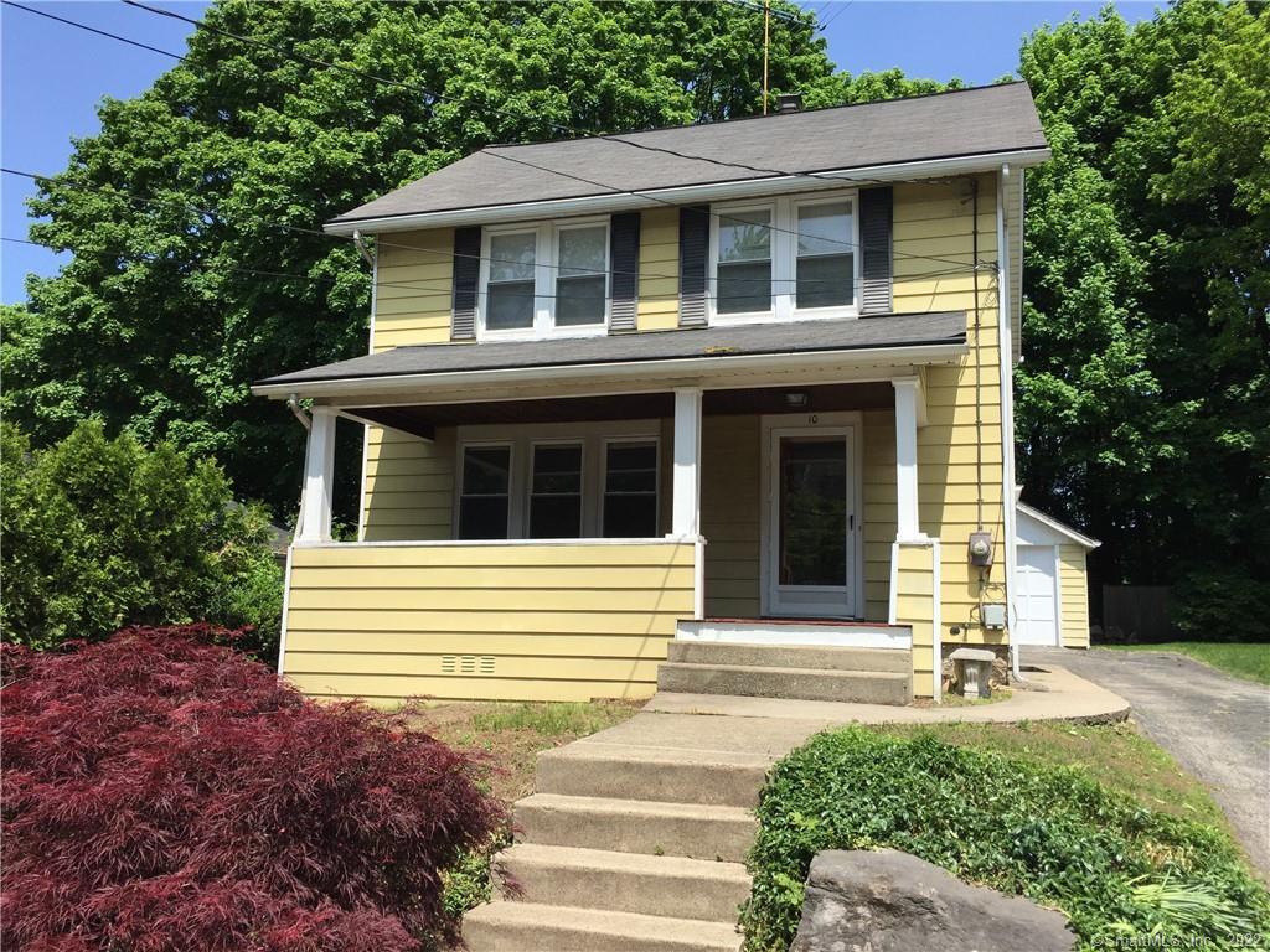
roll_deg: -2.2
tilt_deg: +9.0
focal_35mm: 29
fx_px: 1064
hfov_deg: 61.7
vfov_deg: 48.2
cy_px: 476
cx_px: 635
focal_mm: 4.15
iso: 32
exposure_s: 1/1721
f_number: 2.2
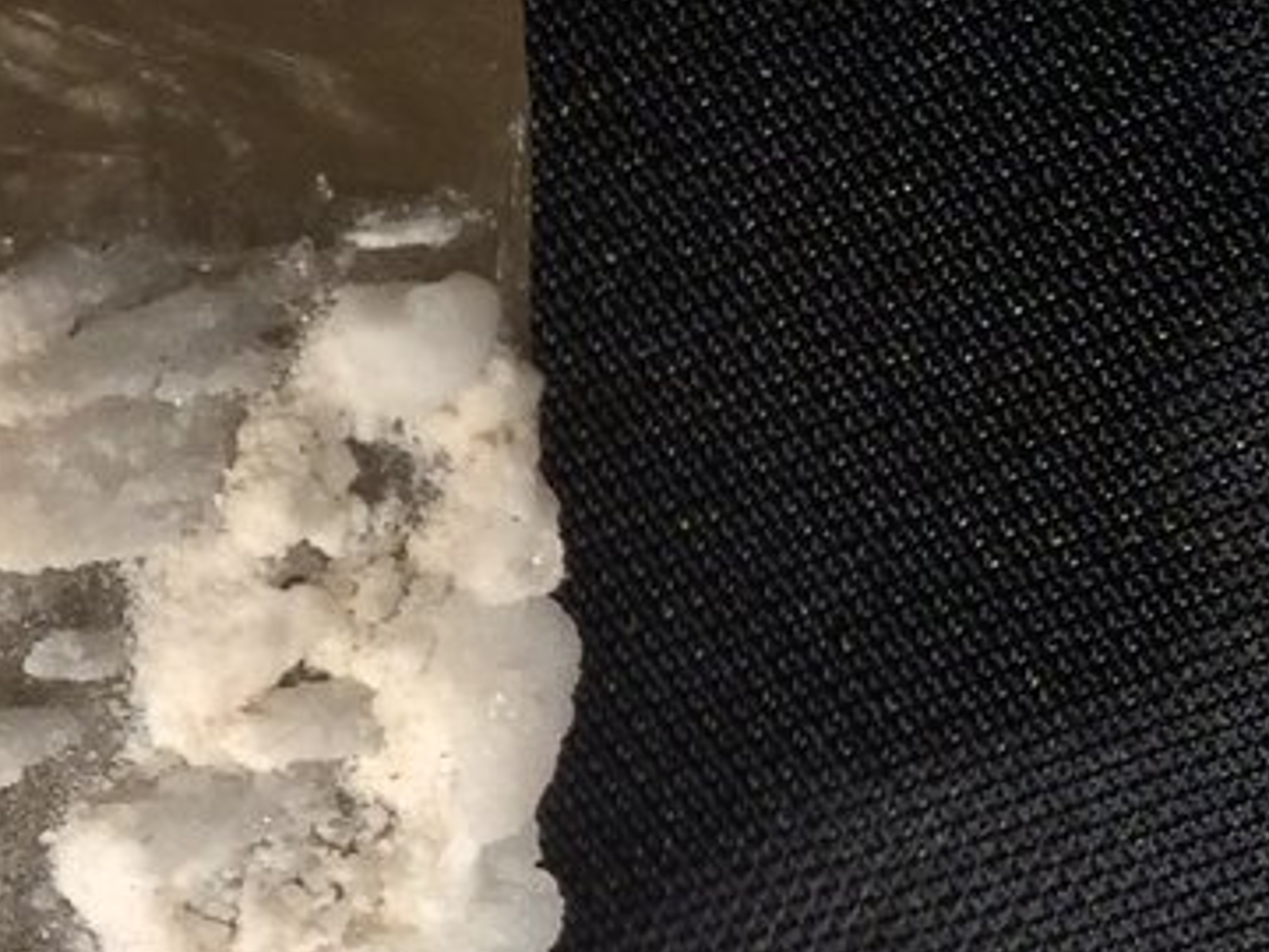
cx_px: -1280
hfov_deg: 13.2
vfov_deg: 11.5
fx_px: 4729
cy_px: 642
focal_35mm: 129
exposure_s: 1/258
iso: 32
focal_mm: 4.15
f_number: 2.2
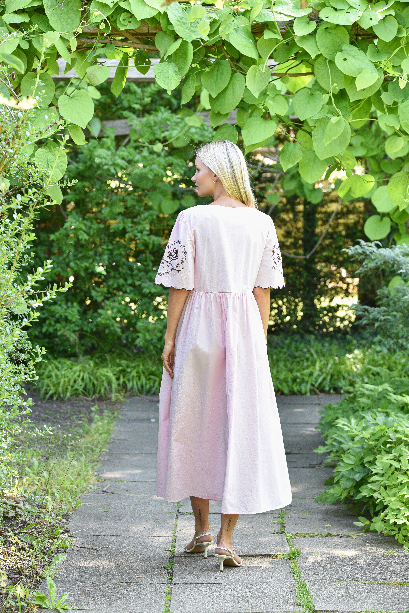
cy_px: 306
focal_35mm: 105
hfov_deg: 13.1
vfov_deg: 19.4
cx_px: 204
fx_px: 1788
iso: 400
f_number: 5.6
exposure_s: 1/125
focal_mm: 105
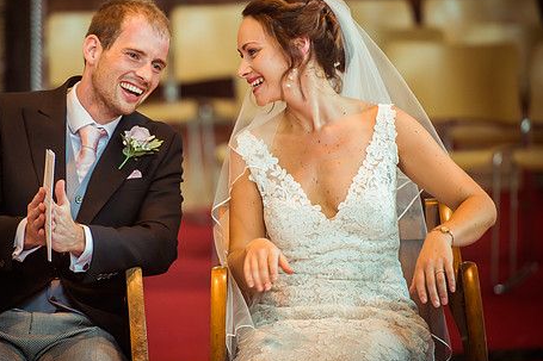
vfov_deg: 5.4
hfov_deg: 8.1
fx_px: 3845
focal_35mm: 255
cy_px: 145
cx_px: 209
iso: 2200
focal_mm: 200
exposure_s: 1/200
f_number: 2.8
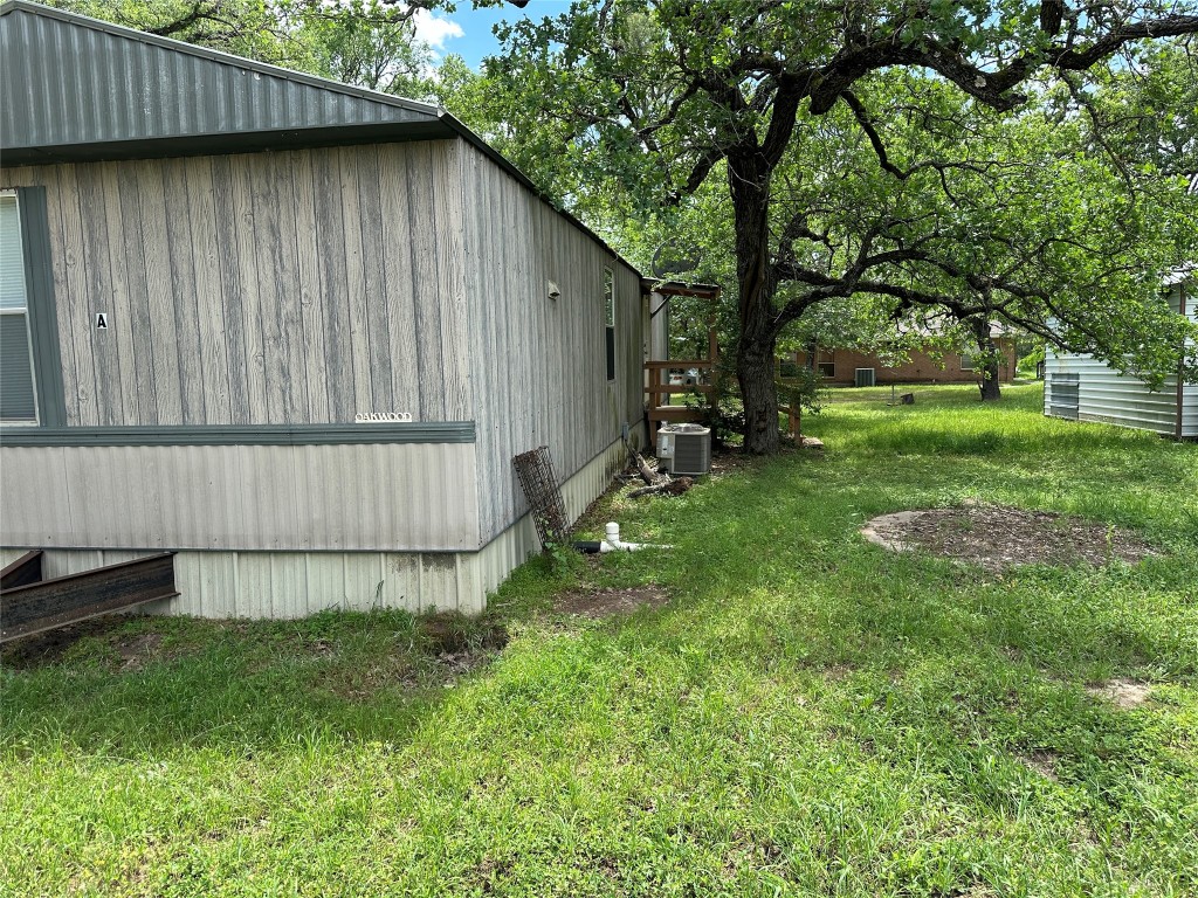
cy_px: 449
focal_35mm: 24
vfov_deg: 56.8
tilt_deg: -4.6
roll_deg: +2.1
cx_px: 599
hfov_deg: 71.6
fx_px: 831
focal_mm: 6.86
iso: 80
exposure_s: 1/1256
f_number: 1.78
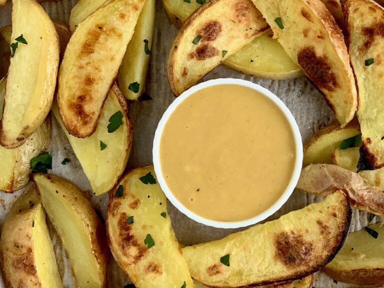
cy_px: 144
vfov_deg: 28.0
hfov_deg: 36.8
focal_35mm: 52
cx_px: 192
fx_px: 577
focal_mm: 6
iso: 100
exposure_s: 1/122
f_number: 2.4
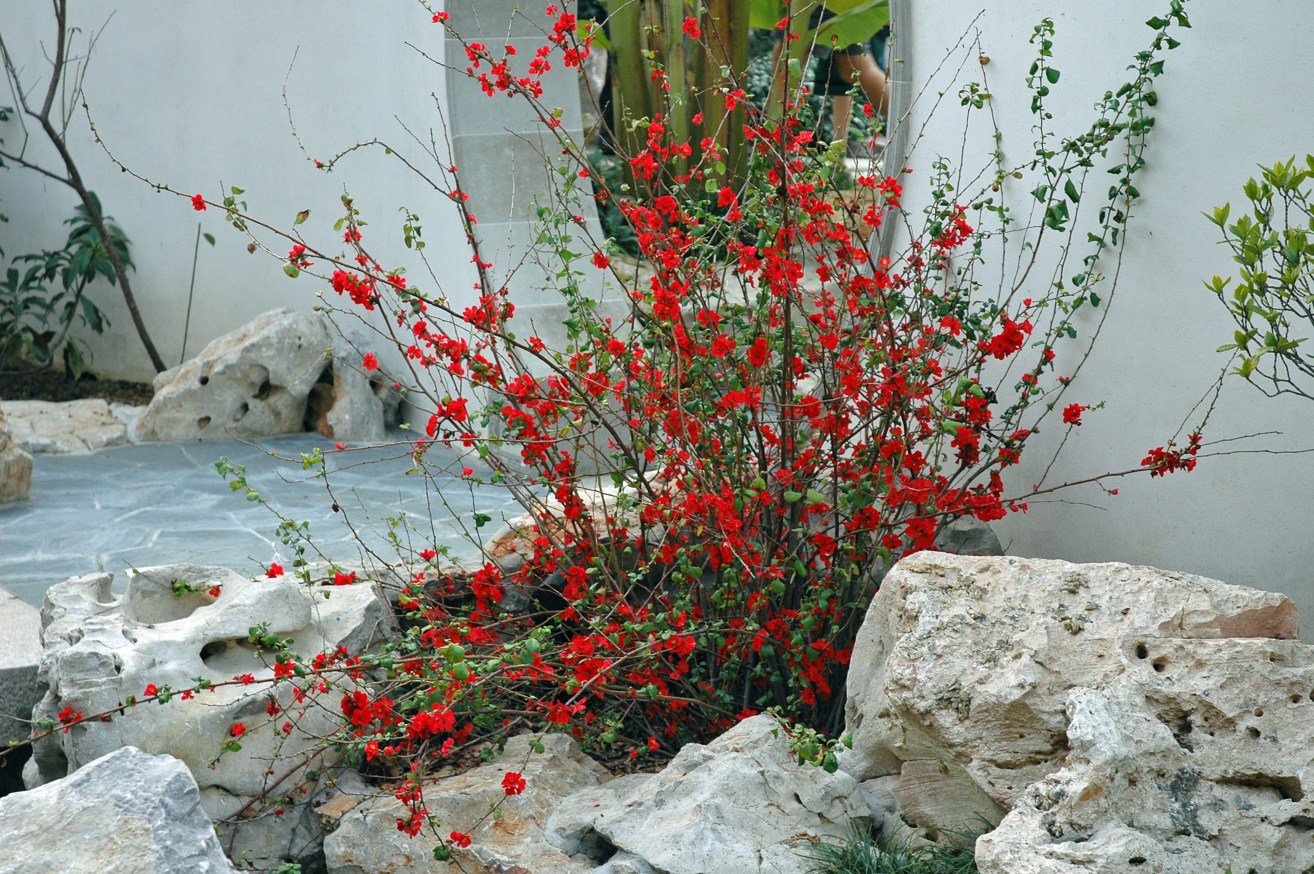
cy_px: 437
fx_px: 2844
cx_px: 657
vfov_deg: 17.5
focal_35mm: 78
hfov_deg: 26.0
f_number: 4.5
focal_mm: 52
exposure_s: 1/80
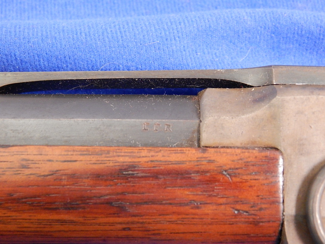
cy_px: 122
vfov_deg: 24.0
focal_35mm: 61
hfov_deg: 31.7
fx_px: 573
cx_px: 162
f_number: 4
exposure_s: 1/8
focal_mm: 10.9
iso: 800
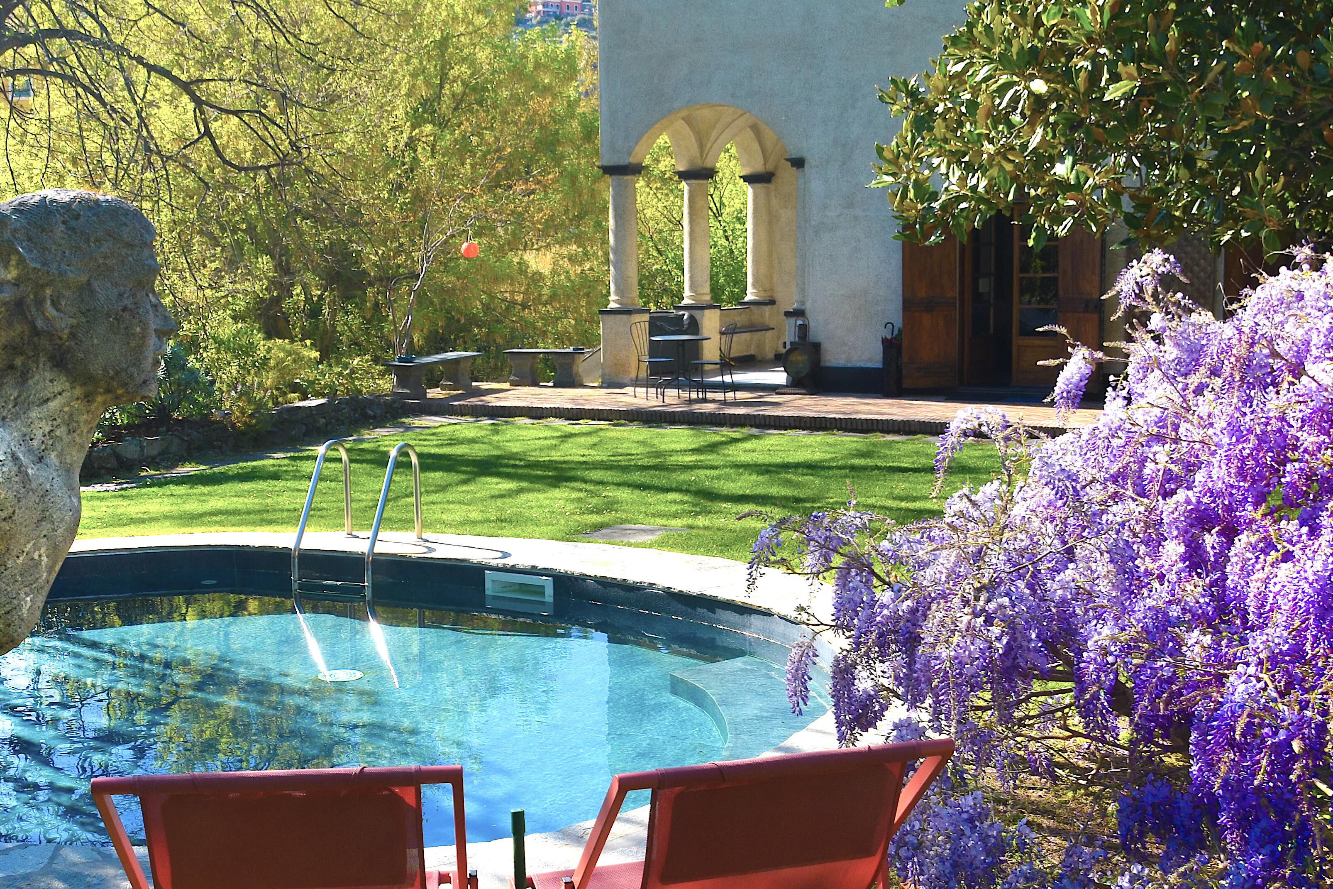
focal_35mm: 44
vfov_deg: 30.5
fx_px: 1629
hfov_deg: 44.3
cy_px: 484
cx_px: 546
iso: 220
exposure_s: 1/250
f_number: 8
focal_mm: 16
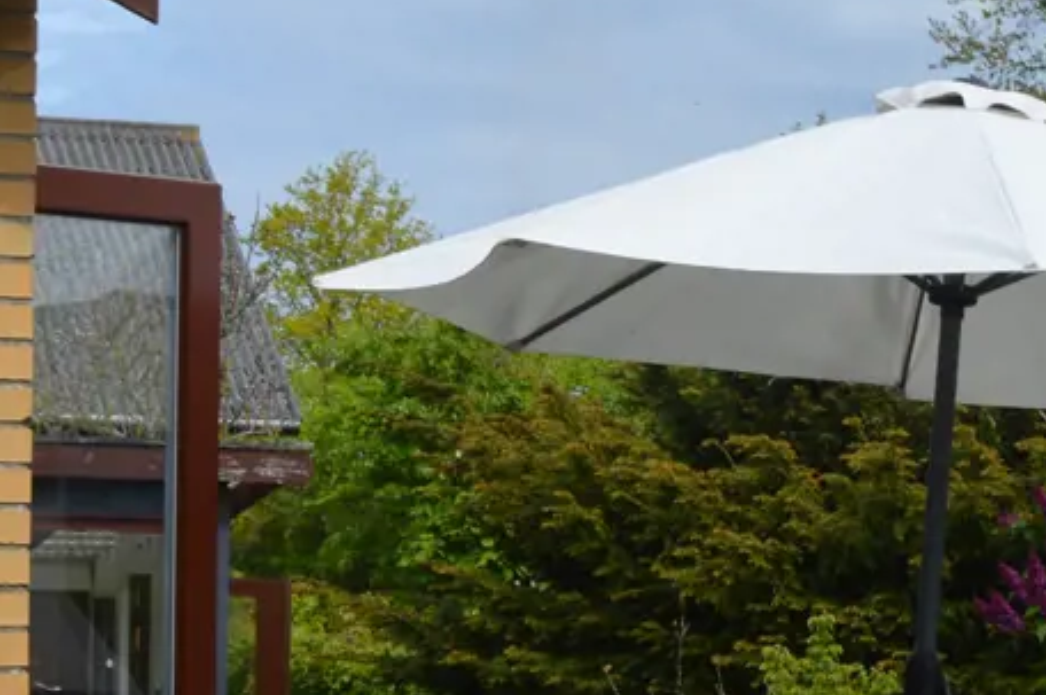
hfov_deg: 14.4
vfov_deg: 9.8
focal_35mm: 139
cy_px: 711
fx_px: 4034
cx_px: 1209
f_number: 8
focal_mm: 22
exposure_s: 1/250
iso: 100
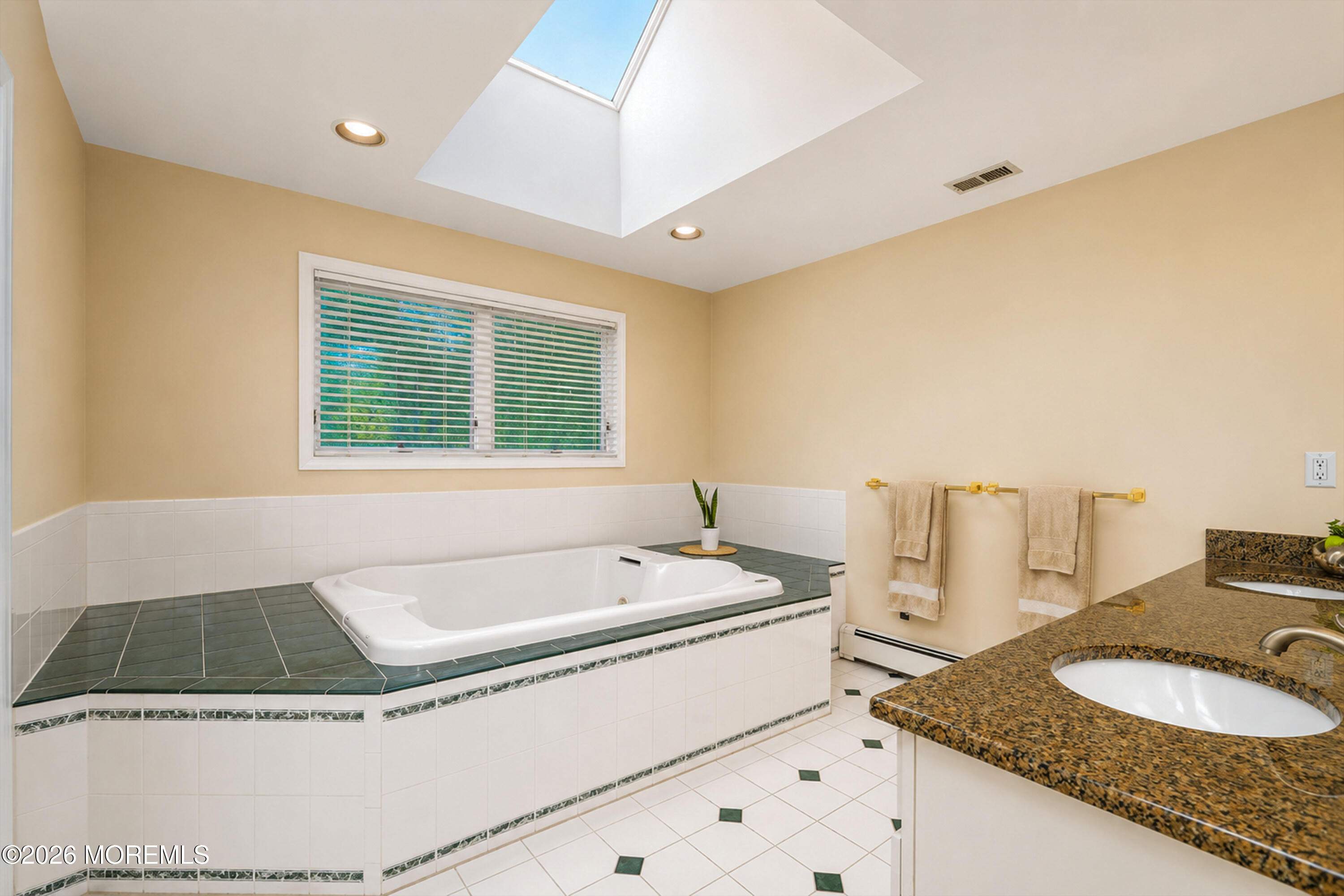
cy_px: 448
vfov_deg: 73.7
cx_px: 672
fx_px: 597
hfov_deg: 96.7
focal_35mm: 16
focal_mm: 16
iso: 64
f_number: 6.3
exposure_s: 1/80
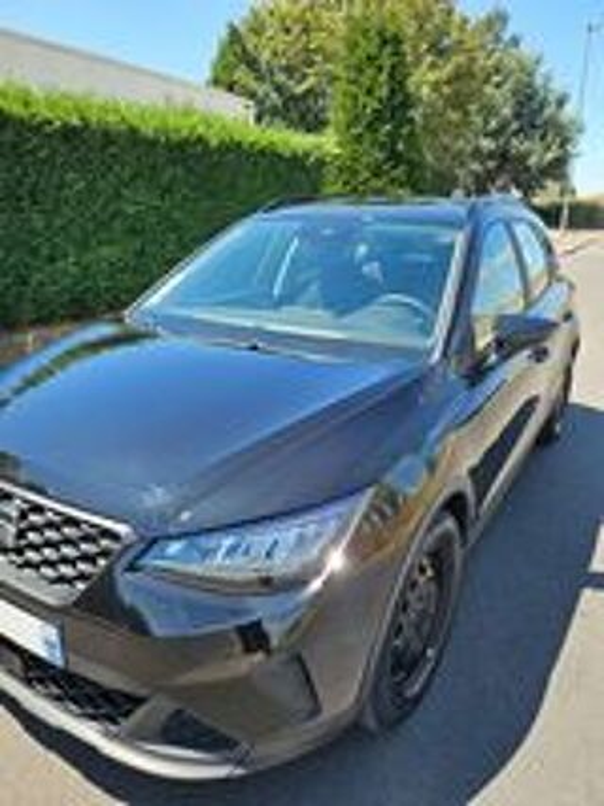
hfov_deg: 56.8
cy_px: 403
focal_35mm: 24
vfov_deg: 71.6
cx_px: 302
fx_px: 559
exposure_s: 1/1044
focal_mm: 5
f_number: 1.8
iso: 50
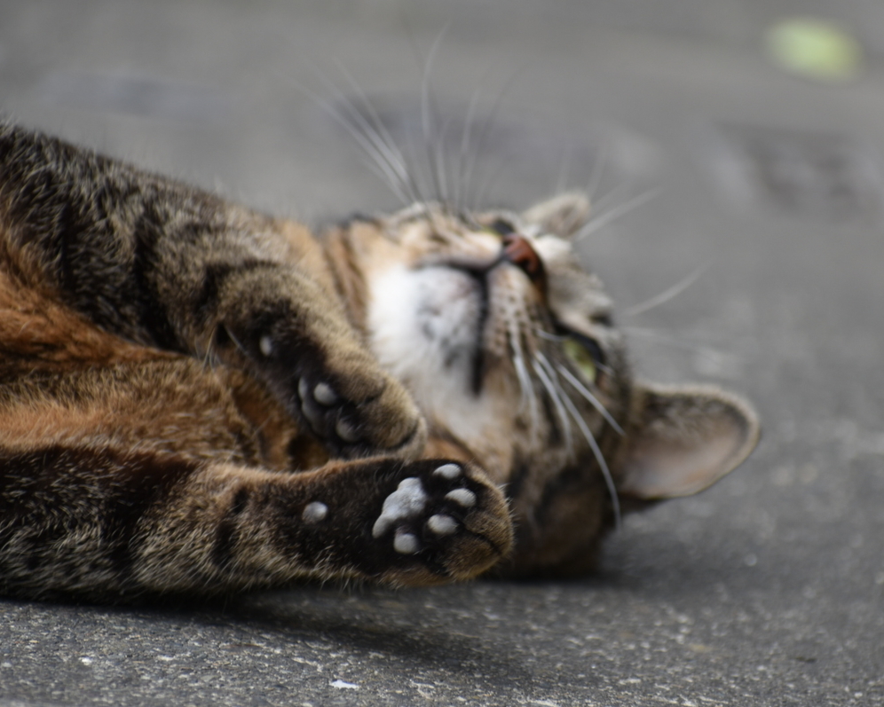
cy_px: 353
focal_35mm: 509
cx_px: 509
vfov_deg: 3.0
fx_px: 13318
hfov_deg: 3.8
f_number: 6.3
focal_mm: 300
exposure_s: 1/100
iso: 160
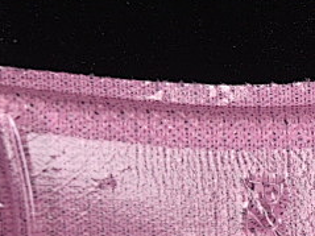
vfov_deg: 4.5
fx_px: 2965
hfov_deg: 6.0
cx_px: 501
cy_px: 307
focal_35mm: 326
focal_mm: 50
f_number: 7.1
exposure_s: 1/80
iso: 160
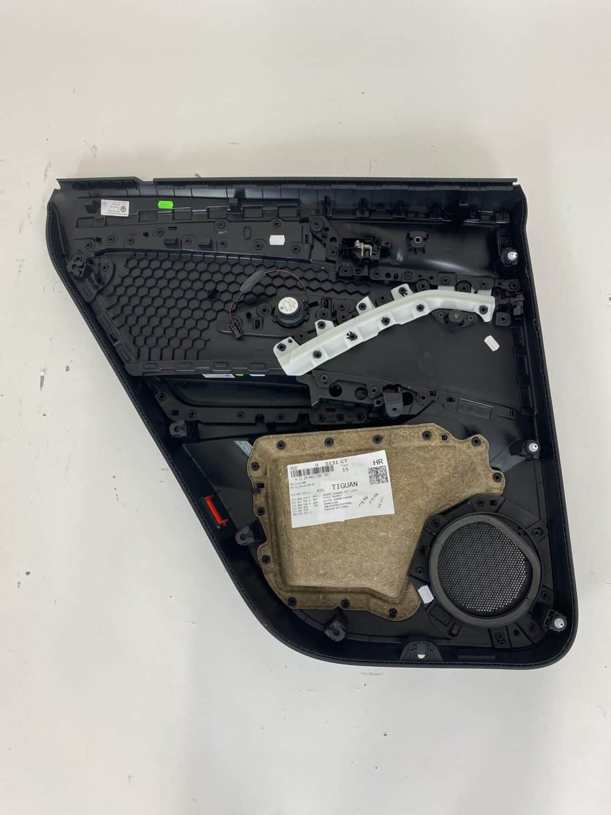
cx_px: 306
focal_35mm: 26
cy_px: 408
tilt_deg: -81.7
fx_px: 612
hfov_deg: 53.1
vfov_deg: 67.3
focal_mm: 4.25
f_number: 1.8
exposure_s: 1/100
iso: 100
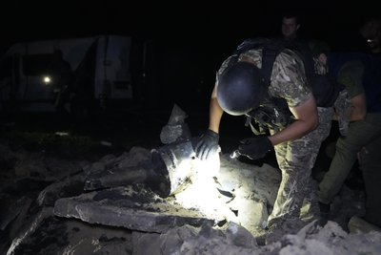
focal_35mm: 43
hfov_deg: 45.4
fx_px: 455
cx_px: 190
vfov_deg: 31.2
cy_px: 128
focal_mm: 43
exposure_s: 1/100
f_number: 2.8
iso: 12800
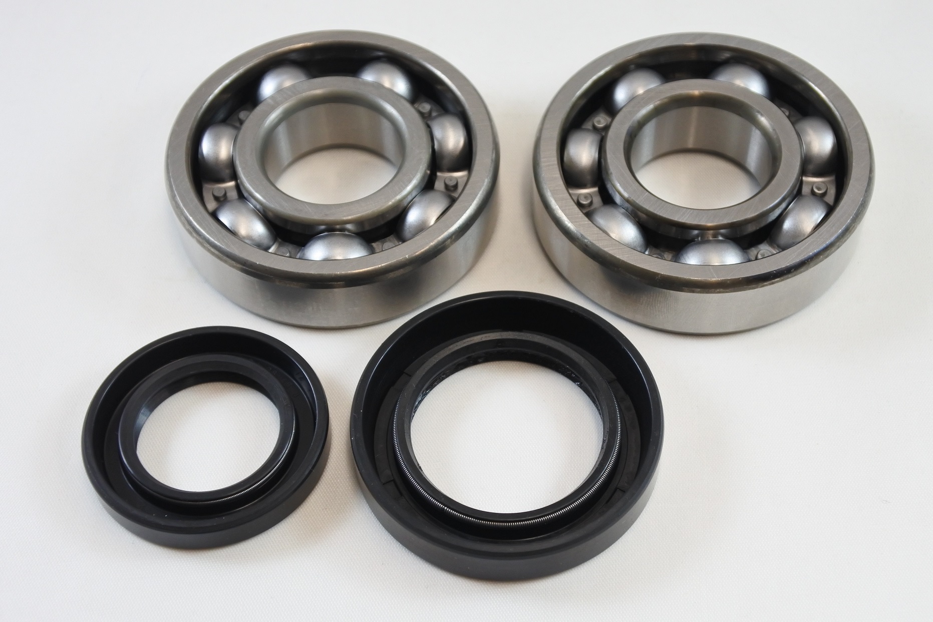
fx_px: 1270
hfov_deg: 40.3
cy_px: 311
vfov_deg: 27.5
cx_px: 466
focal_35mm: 49
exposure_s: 1/125
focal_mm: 18.4
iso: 500
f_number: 4.5
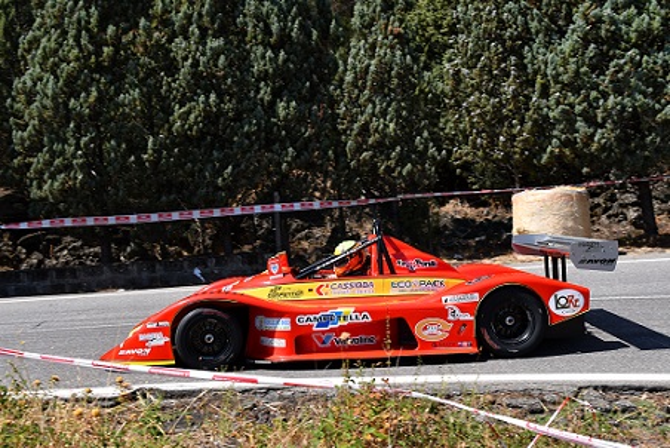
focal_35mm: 40
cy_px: 224
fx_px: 754
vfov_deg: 33.1
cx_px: 335
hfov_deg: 47.9
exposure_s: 1/640
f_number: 8
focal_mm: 27
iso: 200
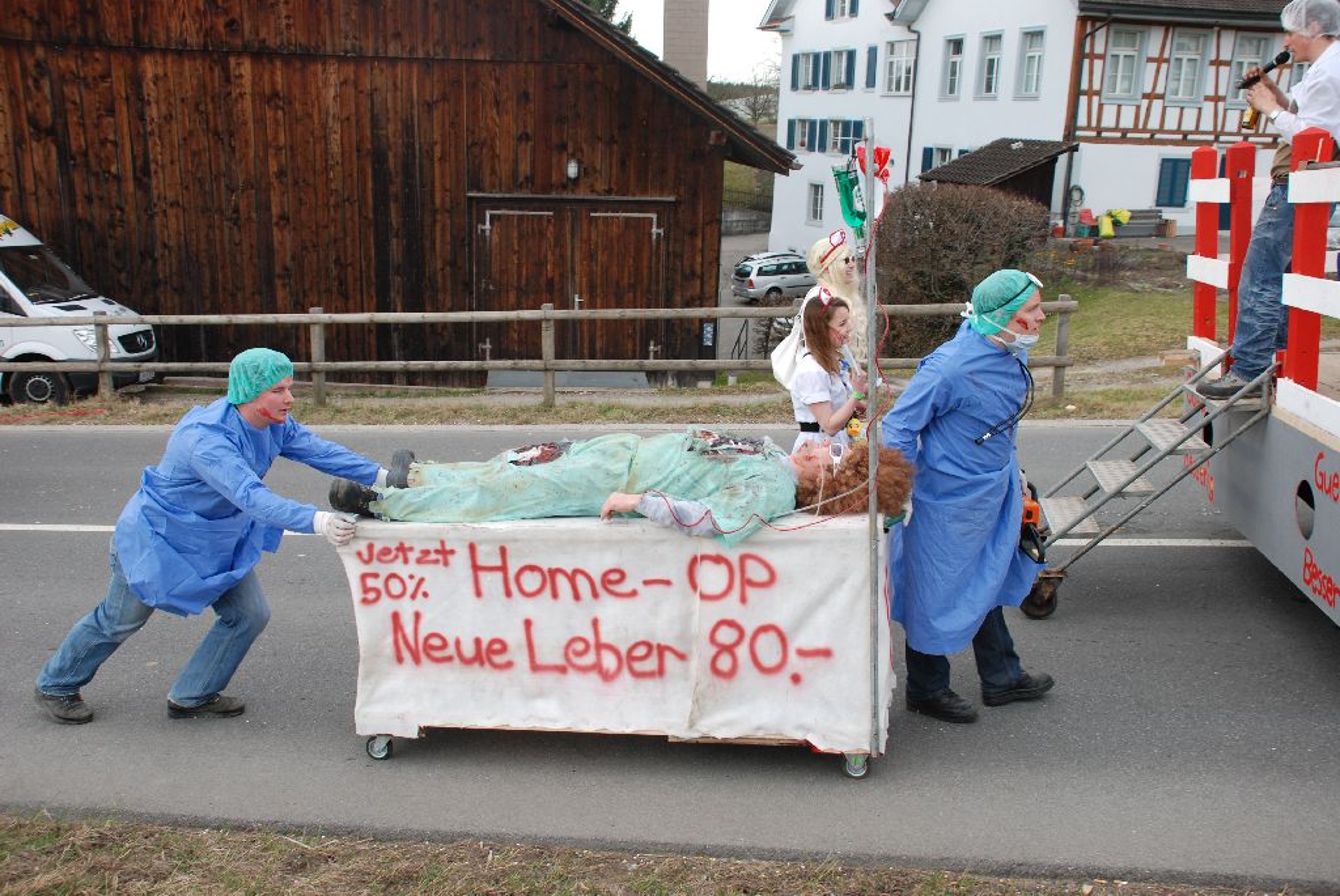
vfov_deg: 40.1
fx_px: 1230
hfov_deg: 57.2
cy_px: 448
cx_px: 670
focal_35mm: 33
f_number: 5
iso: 200
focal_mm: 22
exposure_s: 1/100
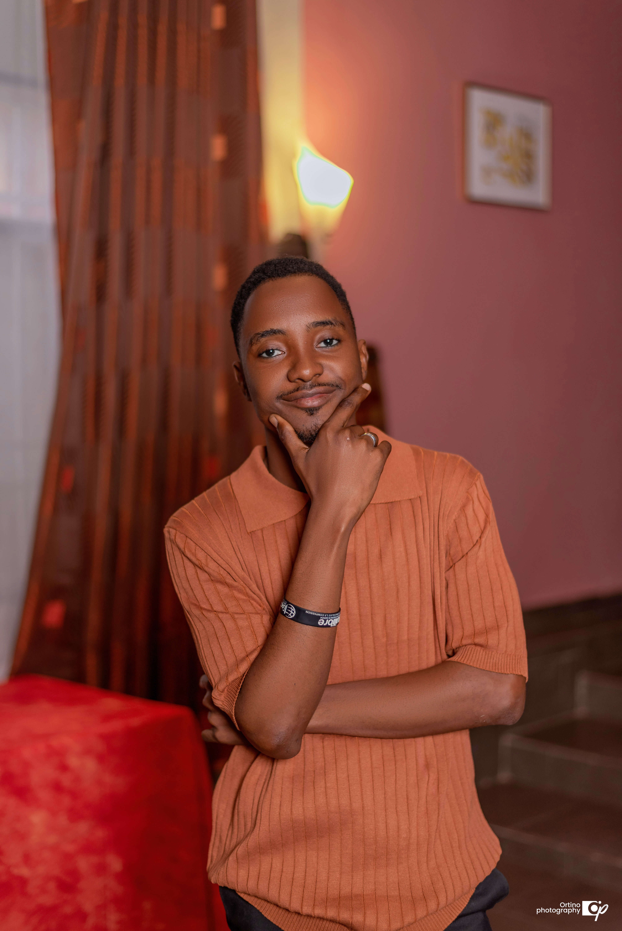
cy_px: 466
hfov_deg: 27.0
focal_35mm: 50
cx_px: 311
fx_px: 1295
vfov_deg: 39.6
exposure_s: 1/160
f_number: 1.8
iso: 320
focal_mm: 50
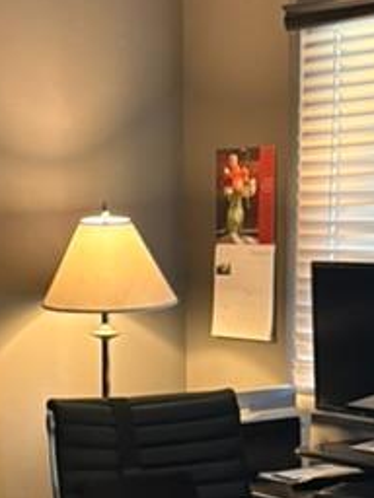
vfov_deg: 18.5
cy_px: 486
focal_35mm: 104
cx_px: 146
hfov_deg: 14.2
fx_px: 1498
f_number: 1.6
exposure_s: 1/40
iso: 640
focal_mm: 5.96
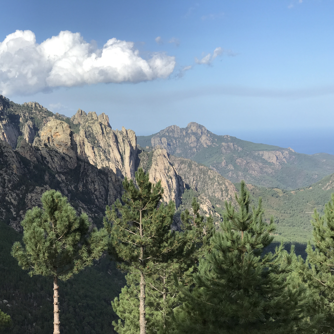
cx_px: 124
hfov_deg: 25.3
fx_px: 742
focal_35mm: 68
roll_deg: +1.6
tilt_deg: -4.2
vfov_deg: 25.4
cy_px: 169
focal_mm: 6.6
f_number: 2.8
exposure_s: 1/847
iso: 20
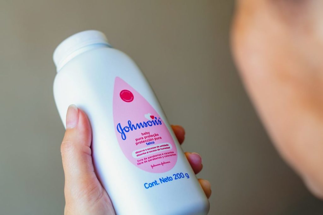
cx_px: 162
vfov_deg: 18.2
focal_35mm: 75
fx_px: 673
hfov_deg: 27.0
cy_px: 108
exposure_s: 1/160
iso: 160
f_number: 2.8
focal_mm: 50
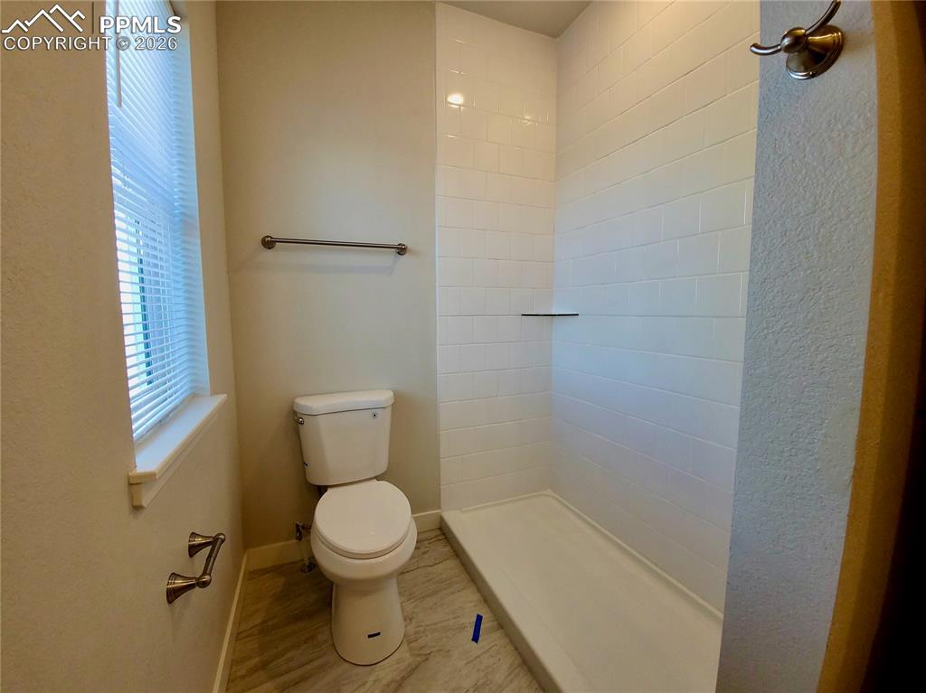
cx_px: 463
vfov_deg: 89.9
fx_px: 348
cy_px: 346
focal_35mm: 13
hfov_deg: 106.2
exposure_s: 1/40
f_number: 2.2
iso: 50
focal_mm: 1.74
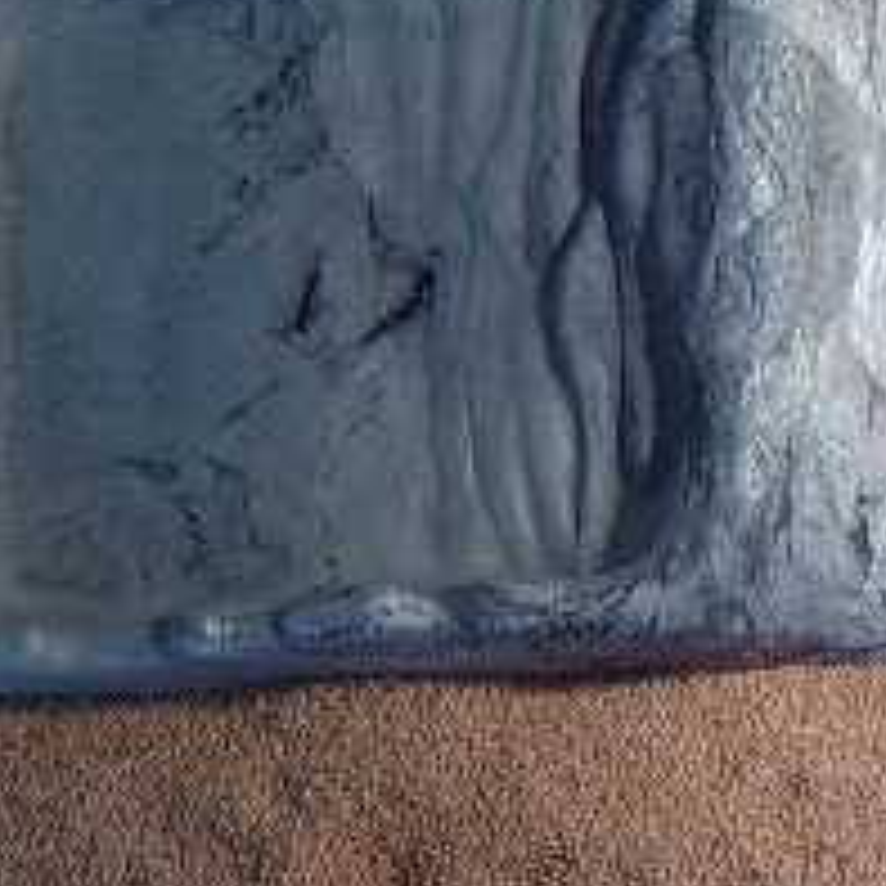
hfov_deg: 15.3
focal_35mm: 109
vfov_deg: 16.0
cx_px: 1106
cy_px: 472
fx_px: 3156
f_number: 2.7
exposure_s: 1/24
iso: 100
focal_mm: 9.86
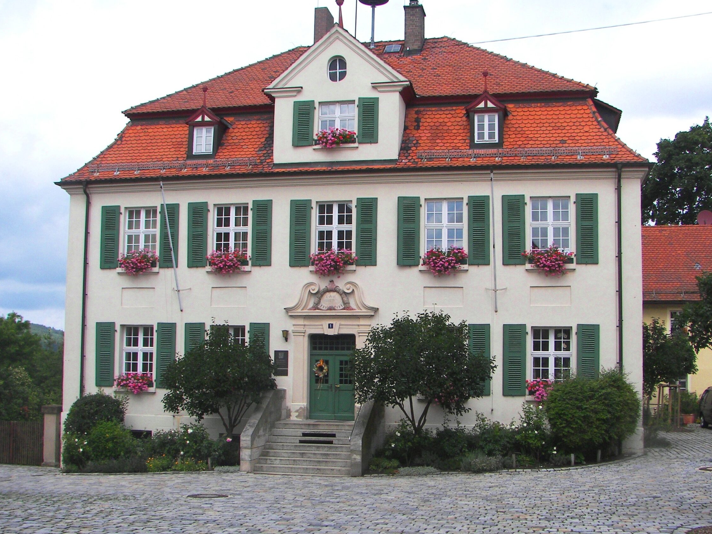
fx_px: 843
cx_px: 372
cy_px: 286
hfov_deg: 45.8
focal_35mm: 41
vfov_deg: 35.1
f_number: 4
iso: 64
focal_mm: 6
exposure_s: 1/800
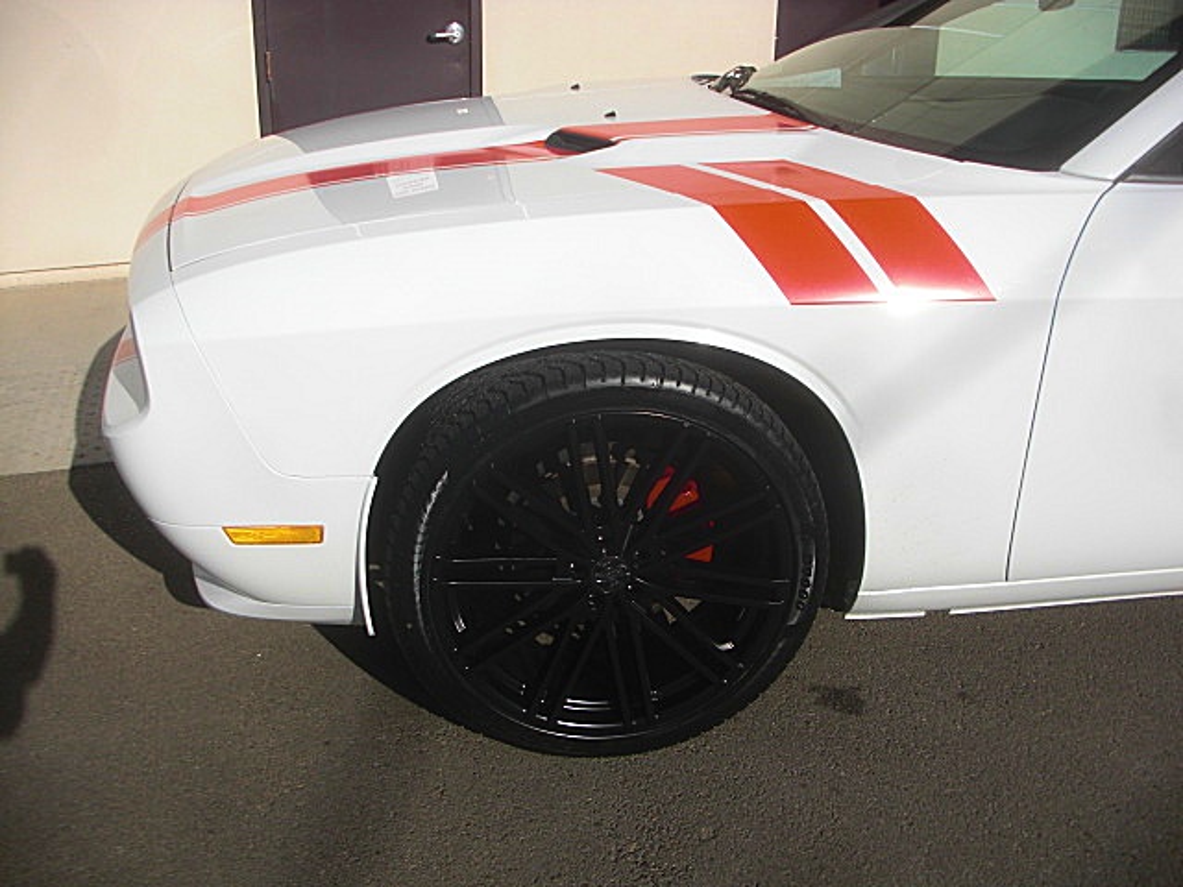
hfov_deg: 51.4
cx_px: 592
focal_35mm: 36
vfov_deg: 39.7
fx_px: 1230
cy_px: 444
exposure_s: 1/200
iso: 50
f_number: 7.9
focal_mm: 6.3
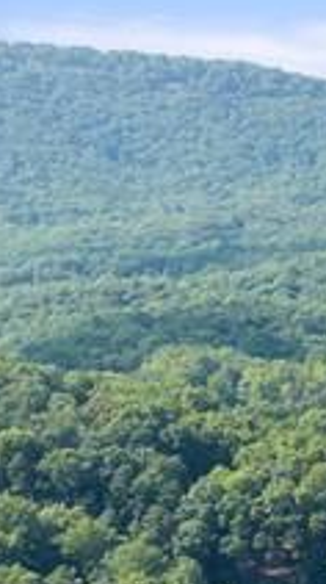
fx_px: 1960
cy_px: 645
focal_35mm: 127
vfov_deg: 16.4
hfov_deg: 8.0
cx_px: 1003
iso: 130
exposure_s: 1/40
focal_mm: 12.29
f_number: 2.8
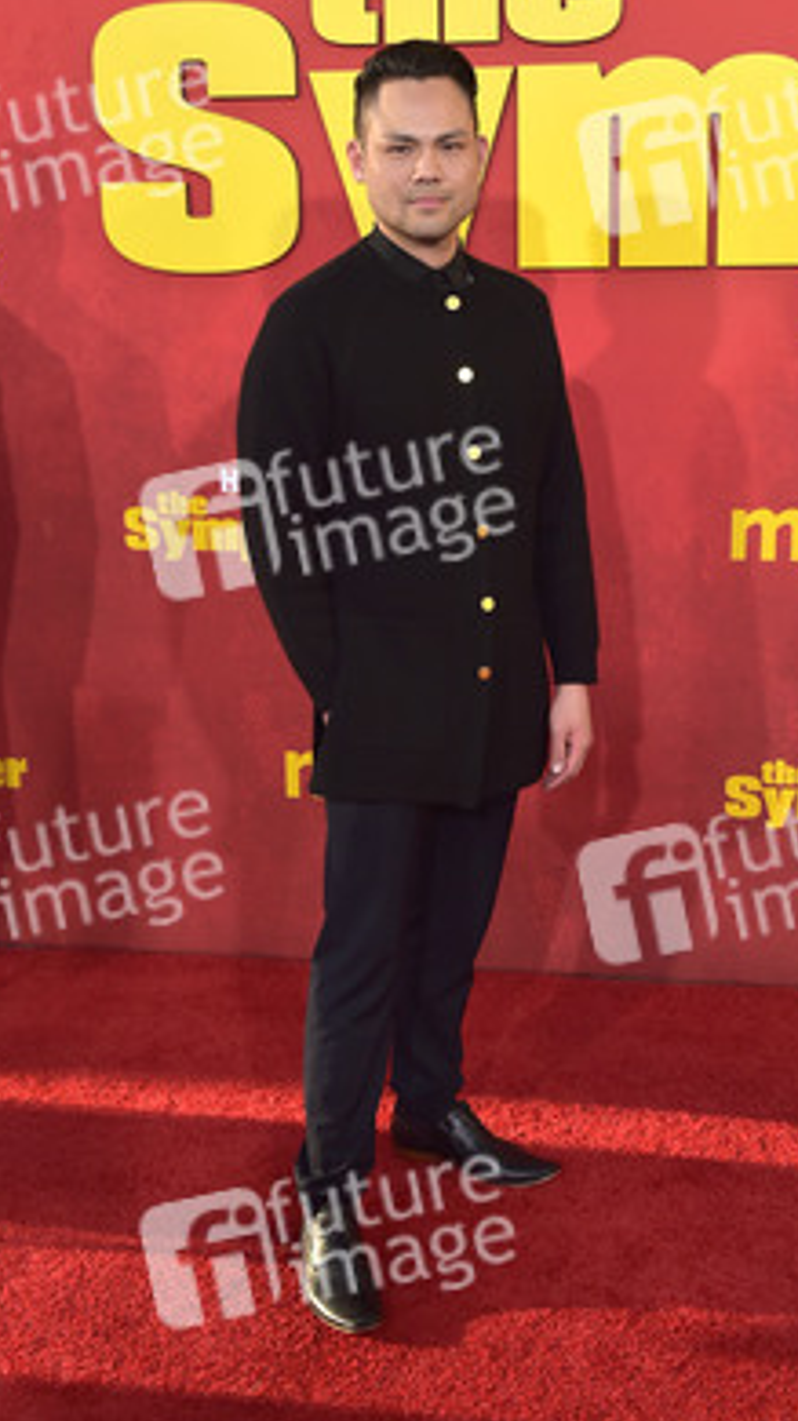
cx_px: 435
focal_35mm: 43
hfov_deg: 27.7
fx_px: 1620
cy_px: 696
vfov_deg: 47.4
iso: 800
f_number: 6.3
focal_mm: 40
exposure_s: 1/1600
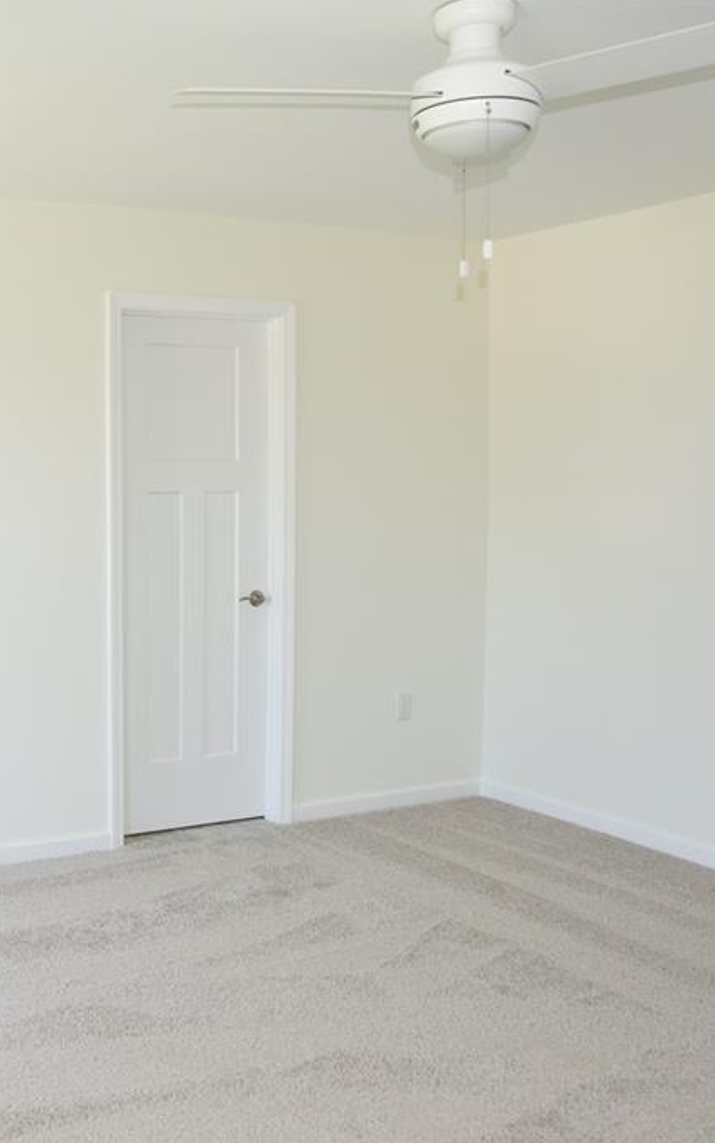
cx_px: 34
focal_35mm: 40
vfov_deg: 49.3
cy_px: 572
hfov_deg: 30.2
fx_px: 1247
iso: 2000
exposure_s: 1/250
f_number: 6.3
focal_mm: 26
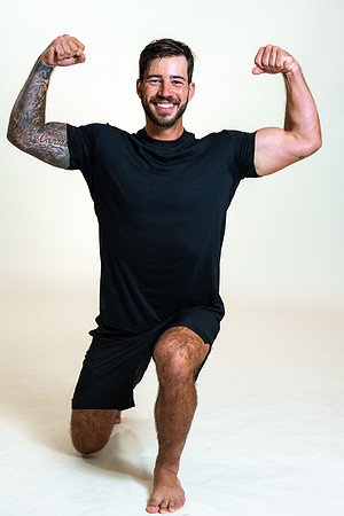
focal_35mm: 85
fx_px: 1218
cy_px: 258
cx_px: 172
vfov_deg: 23.9
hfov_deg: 16.1
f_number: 4
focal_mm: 85
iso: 320
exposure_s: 1/160
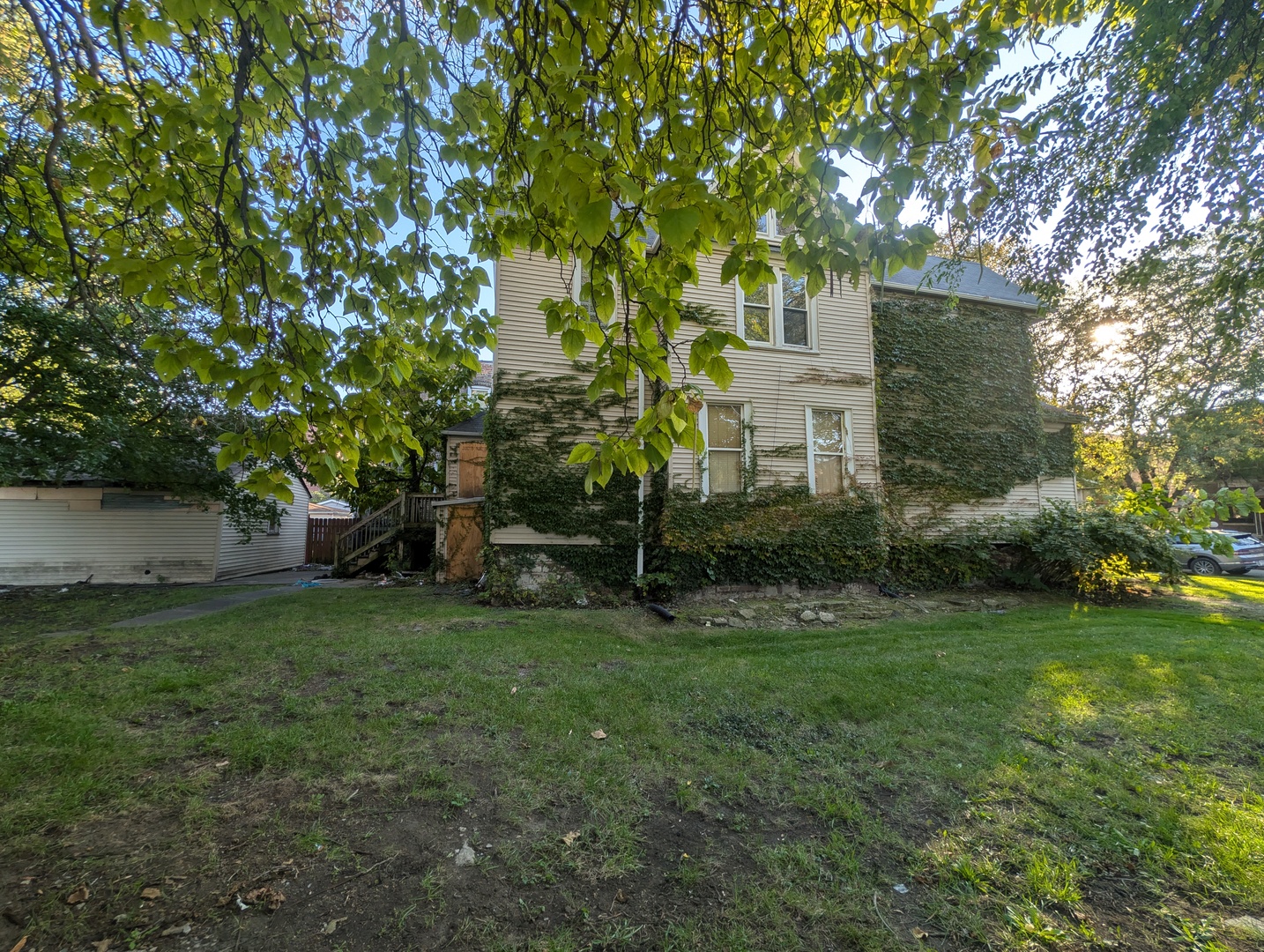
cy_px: 476
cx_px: 632
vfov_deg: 94.7
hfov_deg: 110.5
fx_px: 439
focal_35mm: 12
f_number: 1.7
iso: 52
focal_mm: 2.02
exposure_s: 1/597
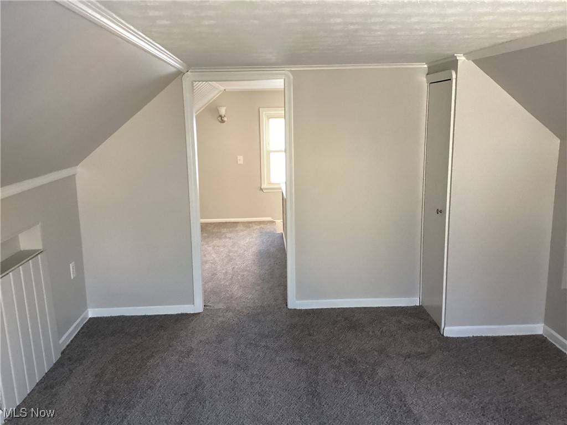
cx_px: 284
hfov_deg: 58.4
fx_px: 508
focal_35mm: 31
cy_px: 212
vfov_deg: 45.4
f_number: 2.4
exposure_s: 1/60
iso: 250
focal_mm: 3.3
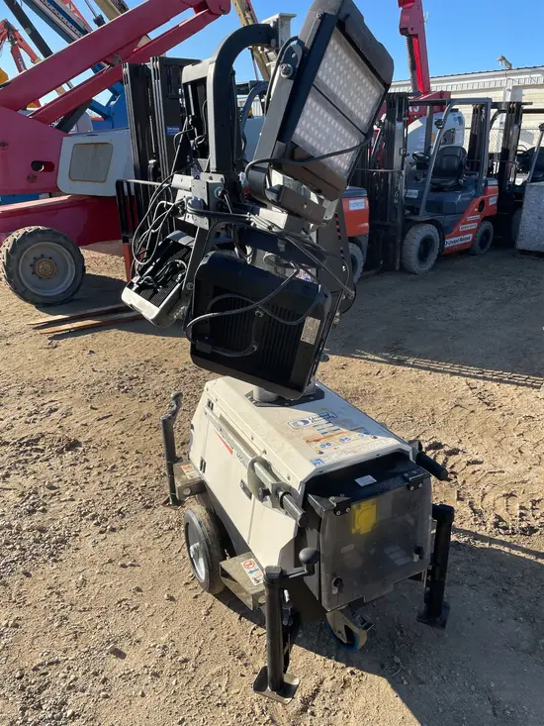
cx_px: 272
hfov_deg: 53.1
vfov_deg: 67.3
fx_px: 545
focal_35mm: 26
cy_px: 363
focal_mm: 4.2
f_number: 1.6
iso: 32
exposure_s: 1/1453
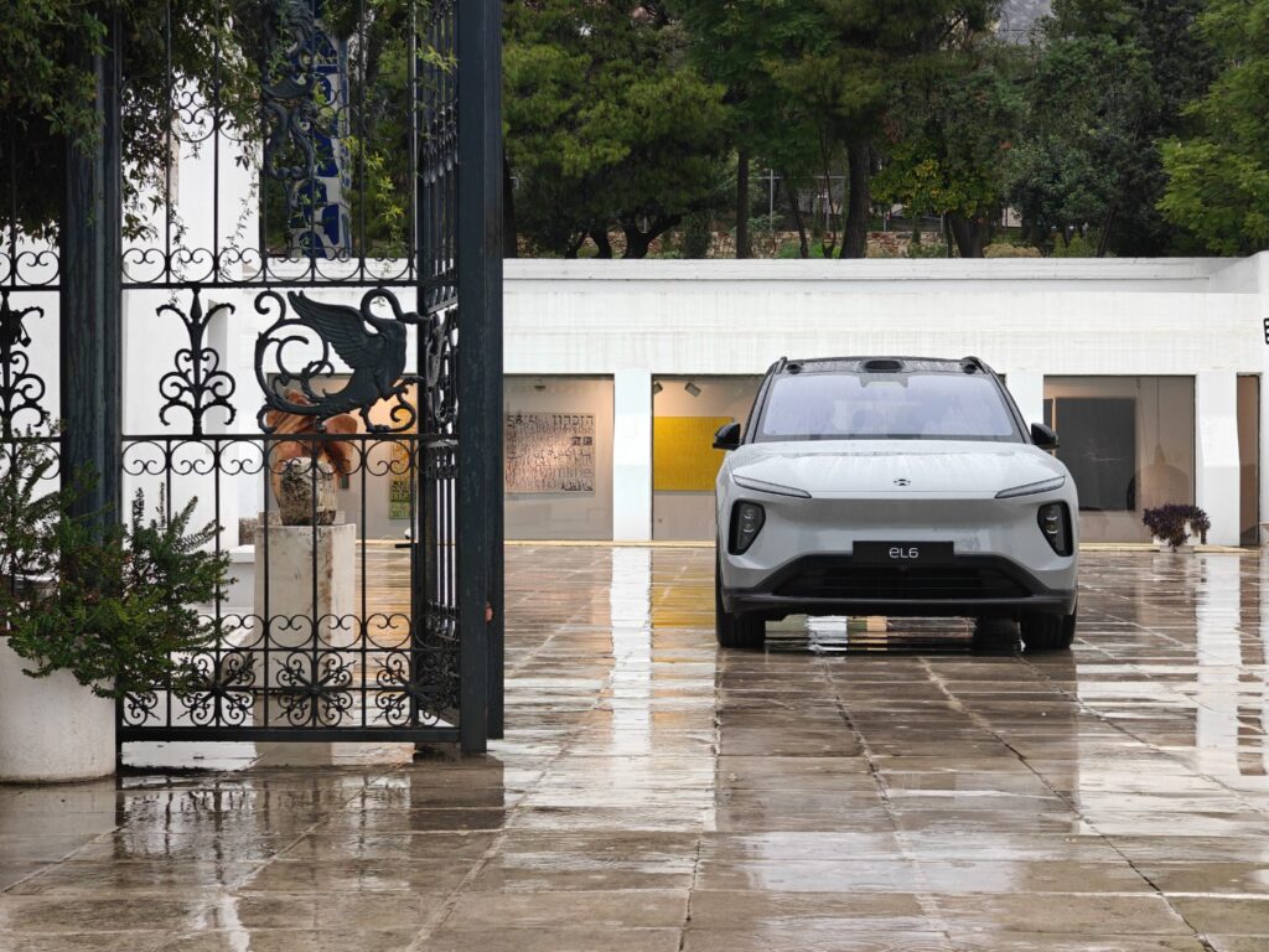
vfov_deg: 21.0
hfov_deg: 27.8
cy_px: 476
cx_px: 634
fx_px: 2566
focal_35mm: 70
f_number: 2.6
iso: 320
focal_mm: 13.3
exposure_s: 1/94
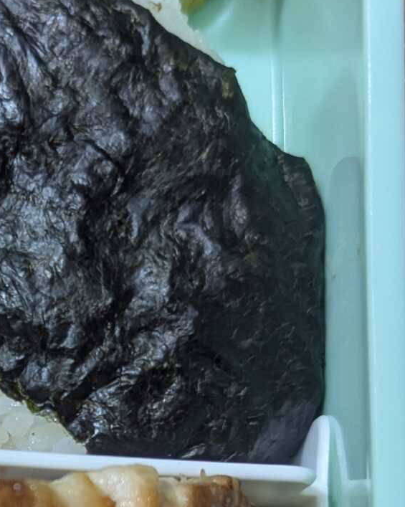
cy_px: 439
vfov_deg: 22.1
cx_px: -96
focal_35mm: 85
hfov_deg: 17.2
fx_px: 1274
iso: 301
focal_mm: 6.81
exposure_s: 1/64.3
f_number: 1.85
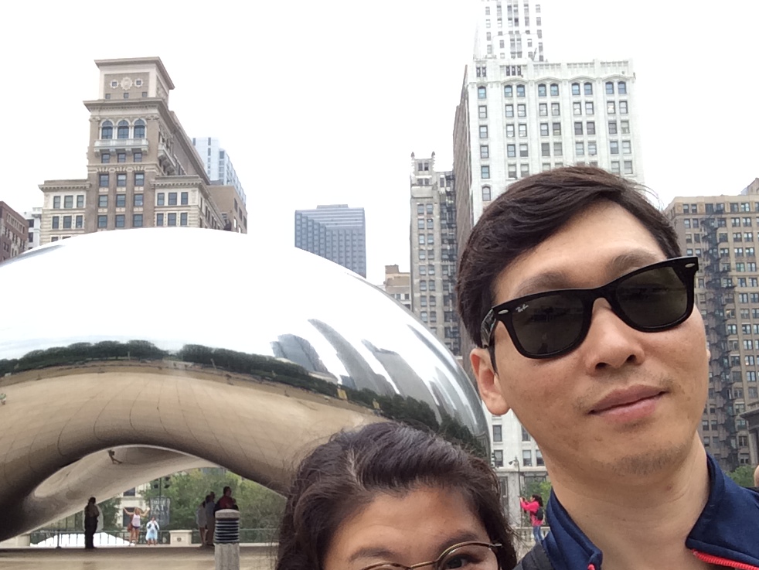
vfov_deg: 33.5
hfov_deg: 43.7
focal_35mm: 43
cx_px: 328
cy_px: 344
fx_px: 943
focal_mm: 2.15
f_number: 2.4
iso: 50
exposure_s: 1/194
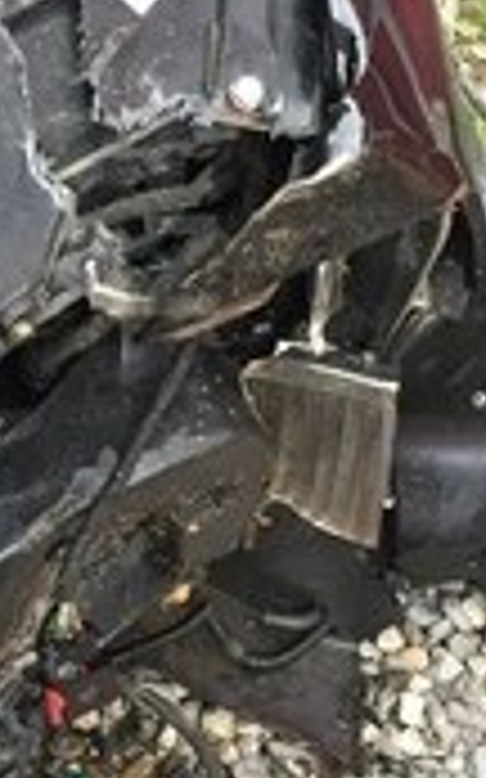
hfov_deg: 14.3
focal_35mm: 88
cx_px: -126
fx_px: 1866
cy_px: 265
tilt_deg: -45.5
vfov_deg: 23.5
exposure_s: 1/33
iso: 64
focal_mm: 4.15
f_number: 2.2
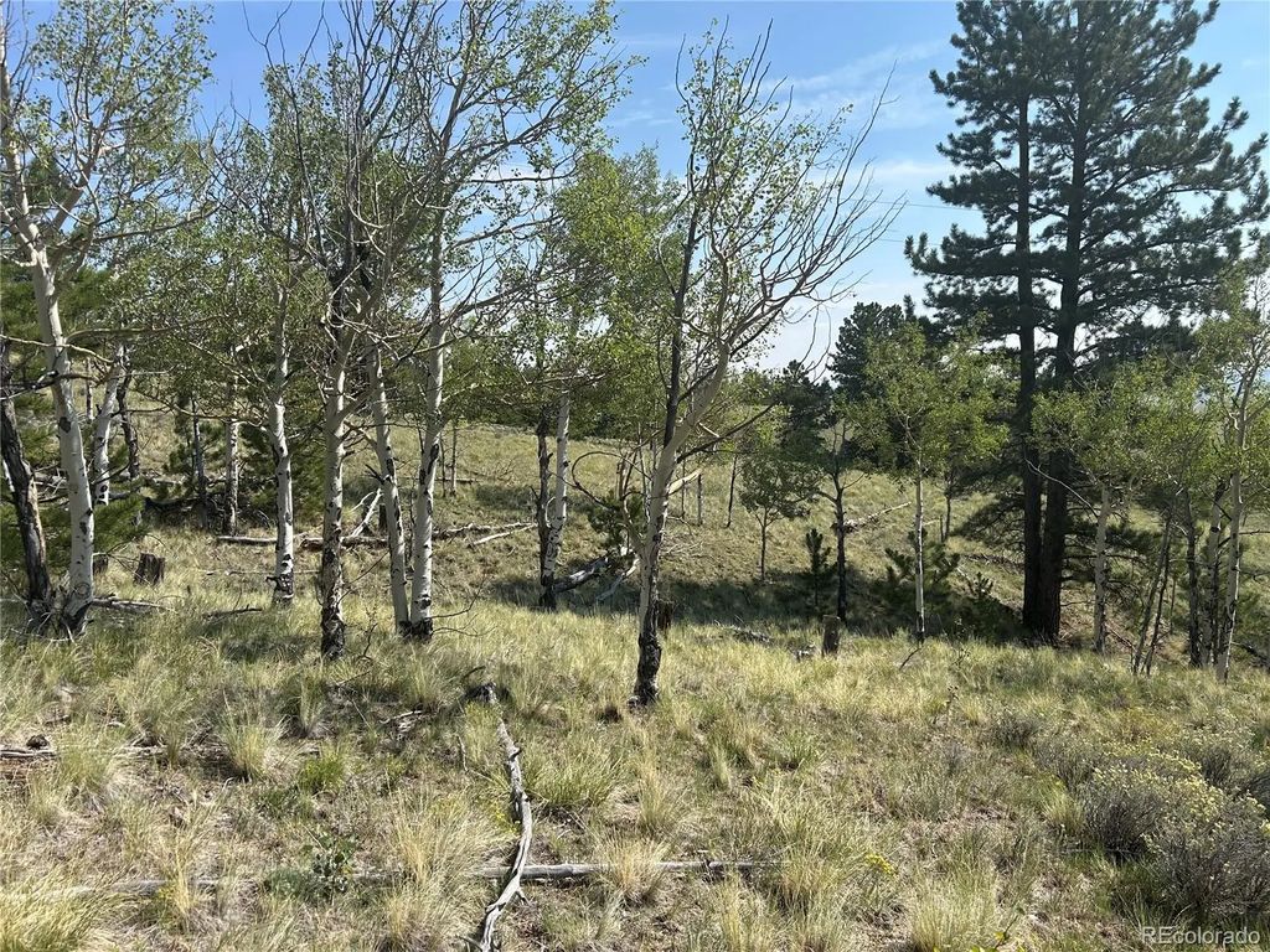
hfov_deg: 67.3
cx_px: 635
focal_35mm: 26
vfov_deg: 53.1
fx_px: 954
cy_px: 476
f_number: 1.5
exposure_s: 1/3257
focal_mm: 5.7
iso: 50
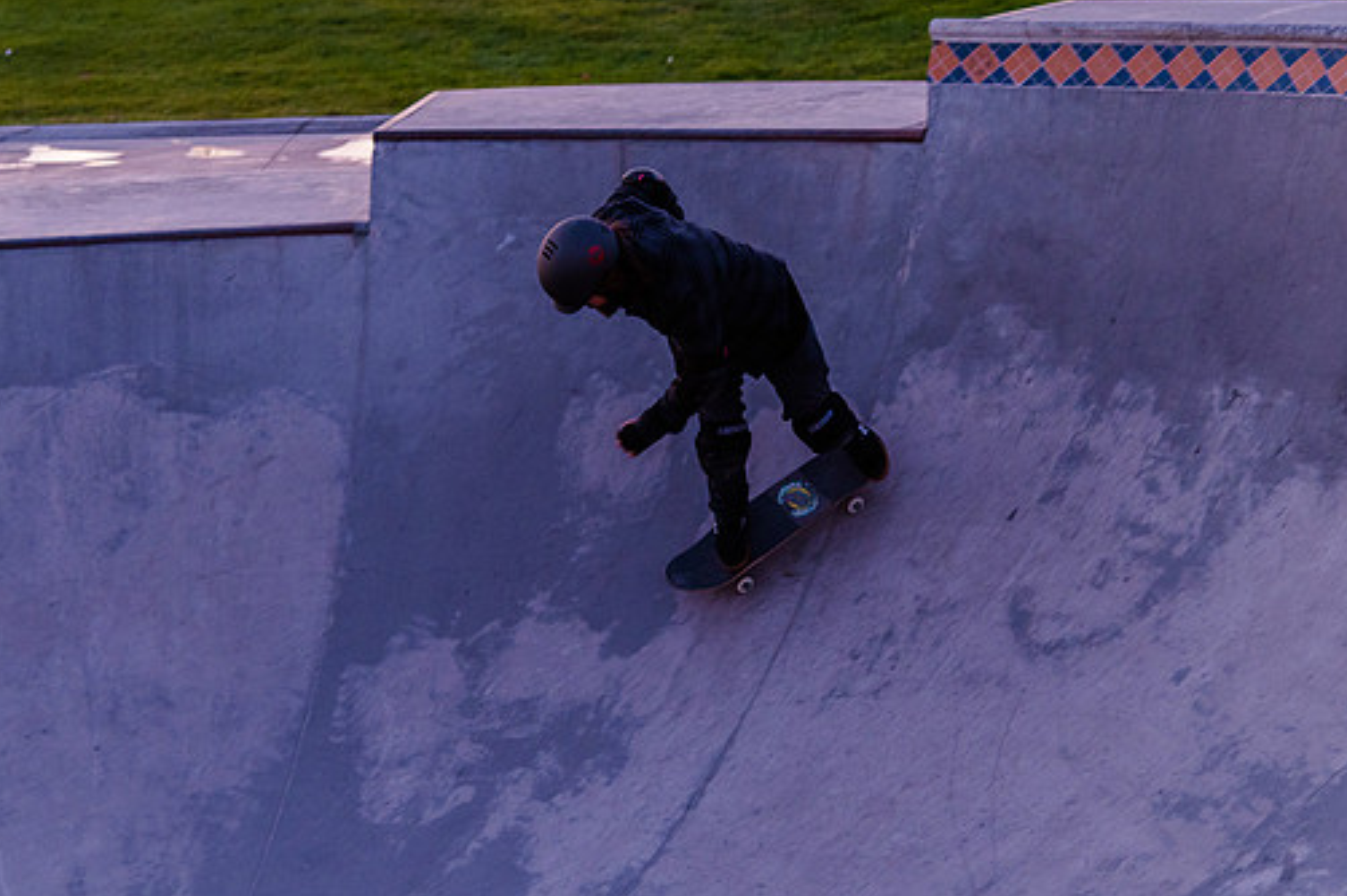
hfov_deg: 27.0
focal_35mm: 75
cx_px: 655
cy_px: 453
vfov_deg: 18.2
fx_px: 2804
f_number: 4
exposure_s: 1/160
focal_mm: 62
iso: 2500
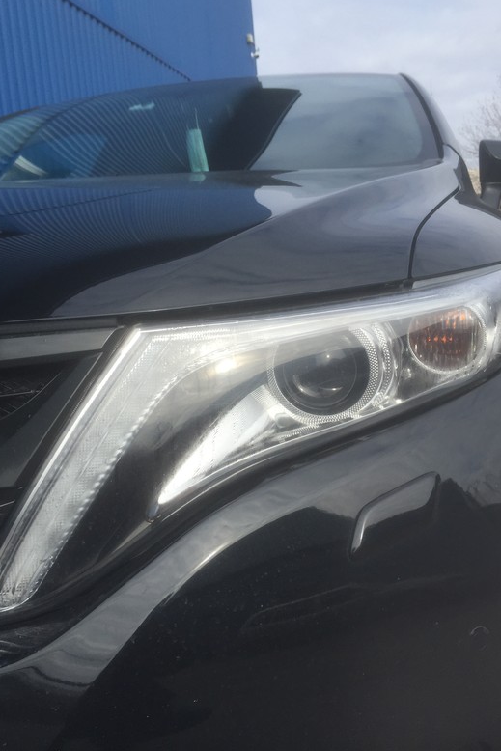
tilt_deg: -7.5
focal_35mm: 31
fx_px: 647
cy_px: 366
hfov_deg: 42.3
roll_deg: +4.8
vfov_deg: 60.3
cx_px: 251
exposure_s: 1/1319
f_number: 2.2
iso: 32
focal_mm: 4.15
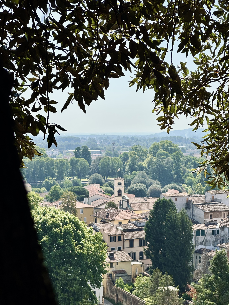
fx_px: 679
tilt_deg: -0.4
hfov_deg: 19.1
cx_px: 114
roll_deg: -2.5
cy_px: 152
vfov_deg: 25.3
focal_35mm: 77
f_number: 2.8
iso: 32
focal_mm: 9
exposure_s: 1/758
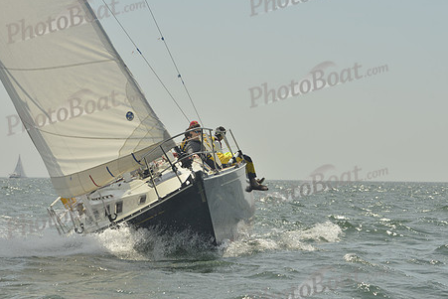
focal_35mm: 126
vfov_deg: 10.9
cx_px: 198
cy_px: 148
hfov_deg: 16.3
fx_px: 1568
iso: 200
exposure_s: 1/1250
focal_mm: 98
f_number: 8
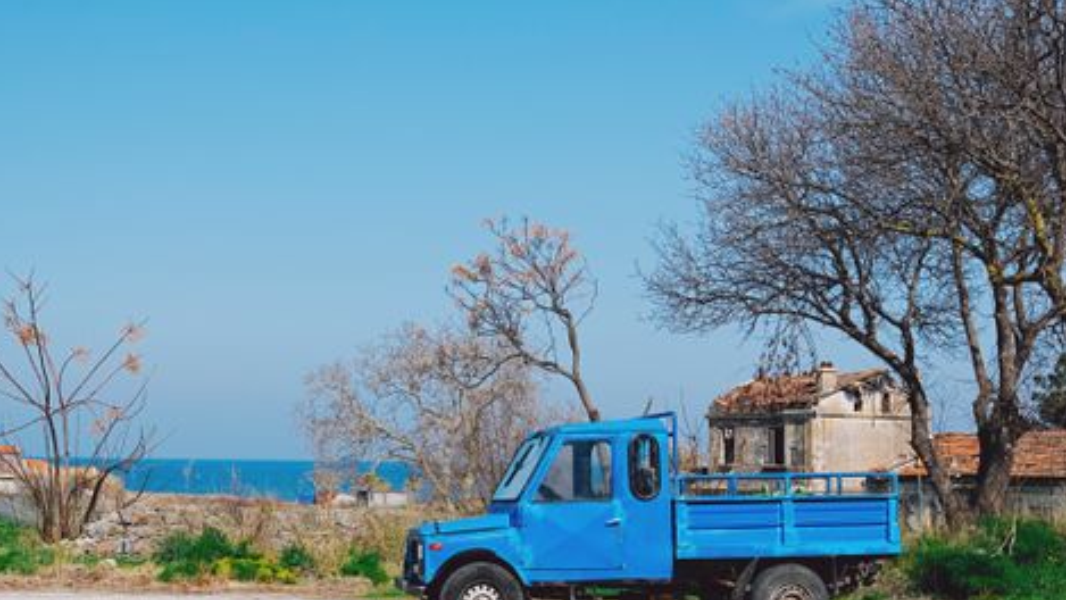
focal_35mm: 40
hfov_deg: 50.4
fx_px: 1131
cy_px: 297
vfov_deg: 29.7
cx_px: 495
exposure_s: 1/1000
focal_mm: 23
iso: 160
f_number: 5
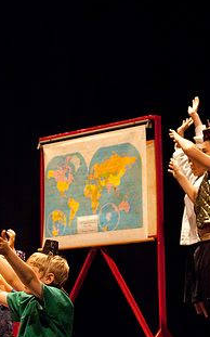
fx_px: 889
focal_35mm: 97
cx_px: 207
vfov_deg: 21.4
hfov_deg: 13.3
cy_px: 205
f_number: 2.8
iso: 1000
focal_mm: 34
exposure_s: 1/125
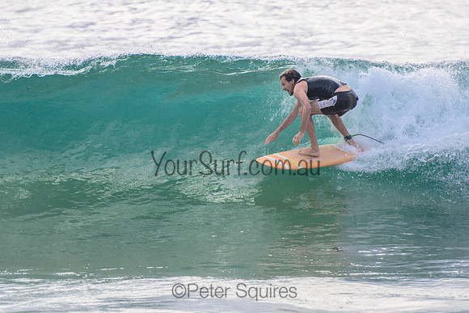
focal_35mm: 550
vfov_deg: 2.5
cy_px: 115
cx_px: 227
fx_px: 7169
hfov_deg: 3.7
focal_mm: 400
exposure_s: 1/2000
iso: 360
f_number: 5.6
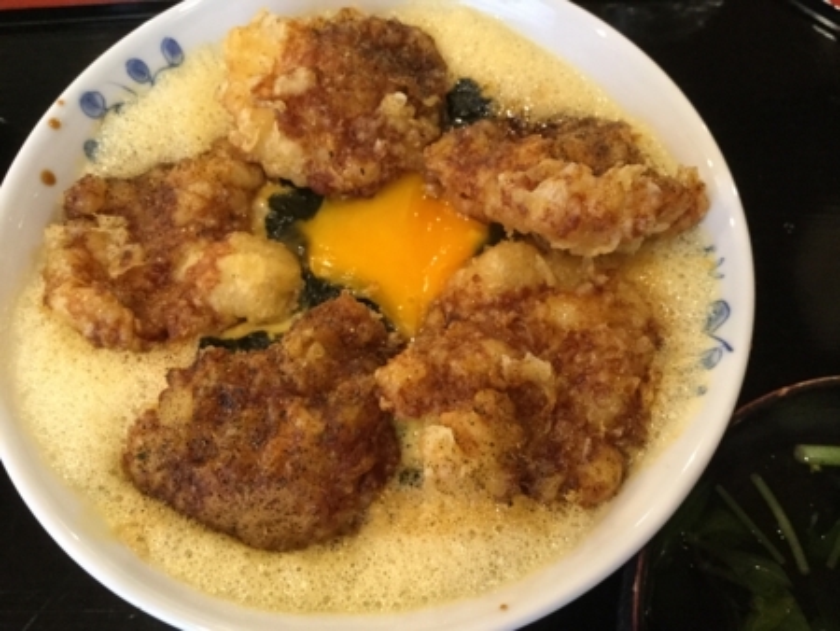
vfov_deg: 45.5
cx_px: 420
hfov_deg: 58.3
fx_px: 753
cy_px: 316
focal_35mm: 31
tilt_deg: -67.2
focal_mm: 3.3
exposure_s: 1/24
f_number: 2.4
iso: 200
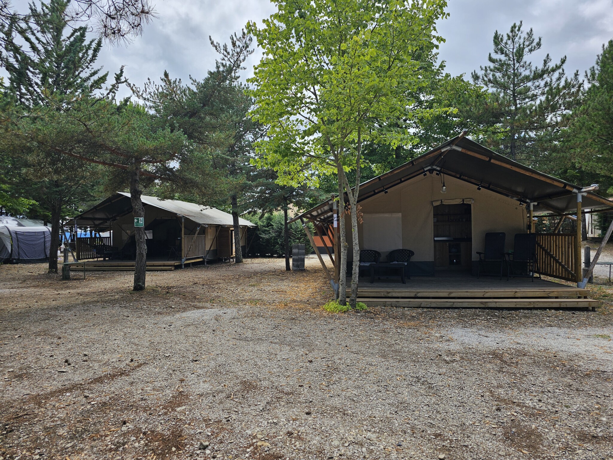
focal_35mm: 23
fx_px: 407
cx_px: 306
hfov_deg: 73.9
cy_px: 230
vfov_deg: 58.9
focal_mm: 6.3
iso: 10
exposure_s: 1/518
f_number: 1.7
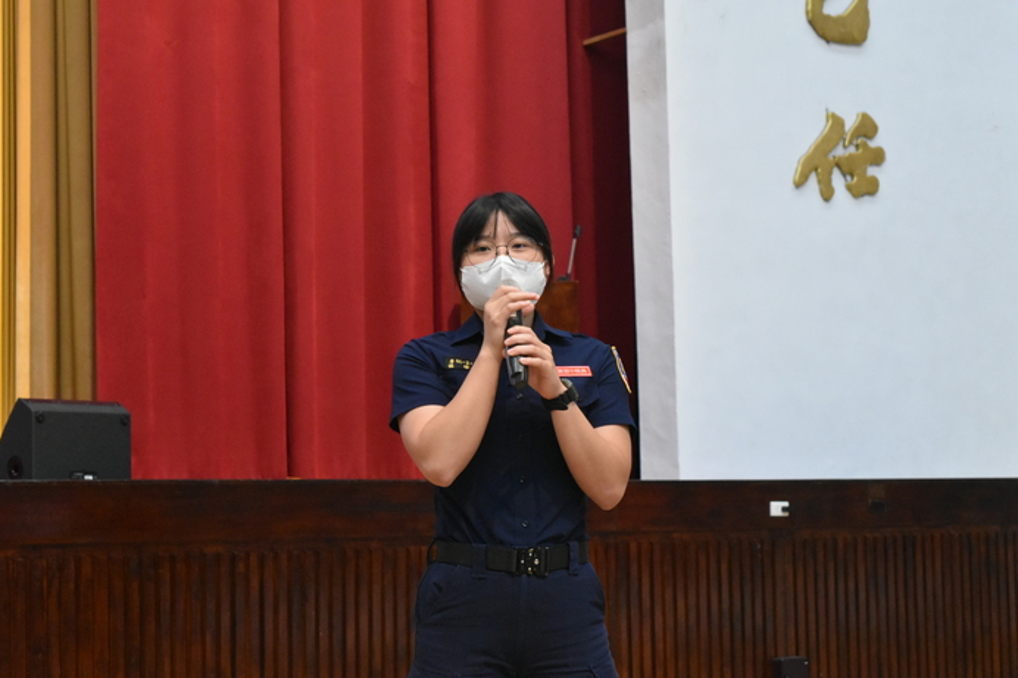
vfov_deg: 16.3
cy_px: 336
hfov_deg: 24.3
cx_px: 510
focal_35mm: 84
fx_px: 2361
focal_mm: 55
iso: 4500
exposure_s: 1/60
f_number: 5.6
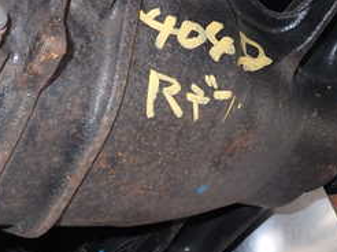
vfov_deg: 23.8
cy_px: 77
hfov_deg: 31.7
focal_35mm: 61
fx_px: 593
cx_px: 175
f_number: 5.6
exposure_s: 1/30
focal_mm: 4.5
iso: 200
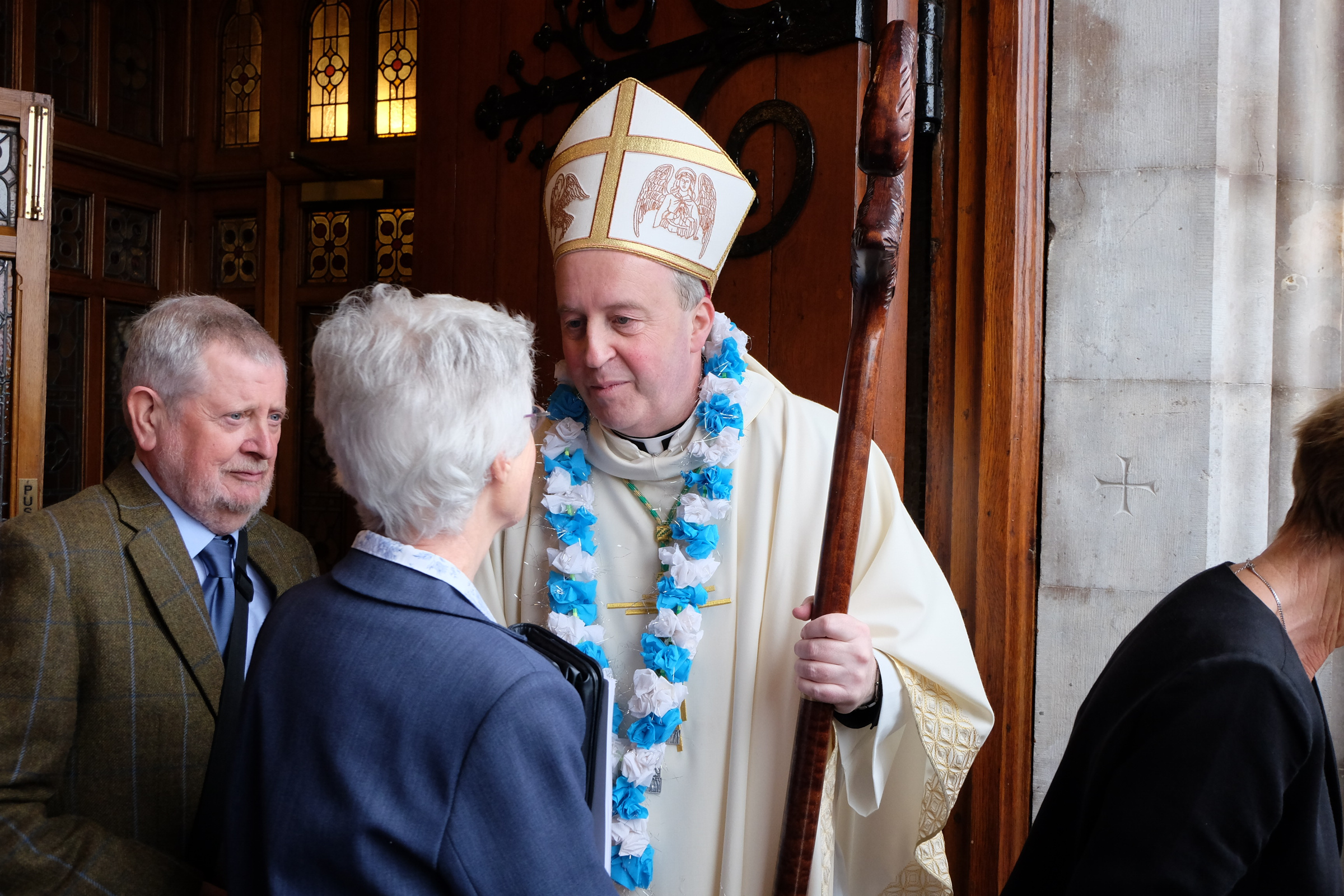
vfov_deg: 37.9
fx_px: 1307
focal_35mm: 35
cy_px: 448
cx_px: 672
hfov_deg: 54.4
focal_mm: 23.2
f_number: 5
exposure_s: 1/100
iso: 1250
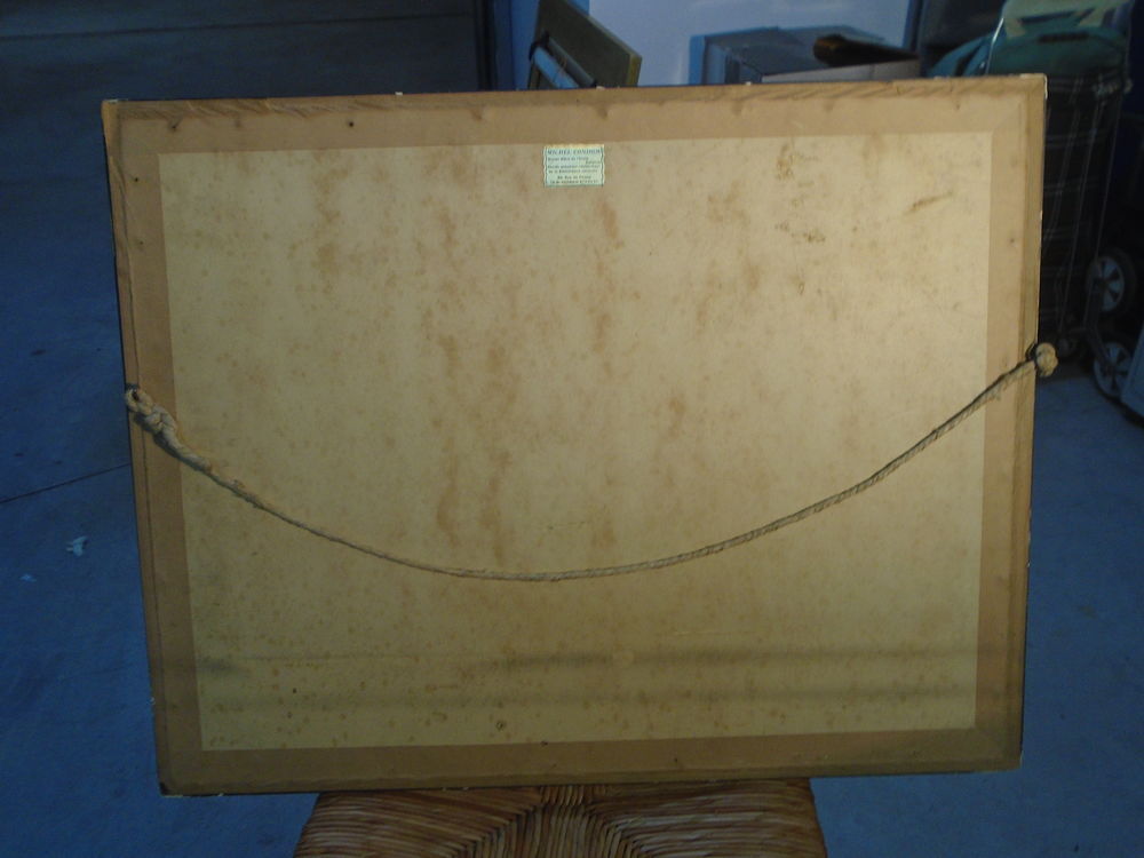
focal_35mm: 31
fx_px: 1024
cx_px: 572
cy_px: 429
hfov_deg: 58.4
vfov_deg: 45.4
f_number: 3.5
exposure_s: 1/80
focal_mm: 5.5
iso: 200
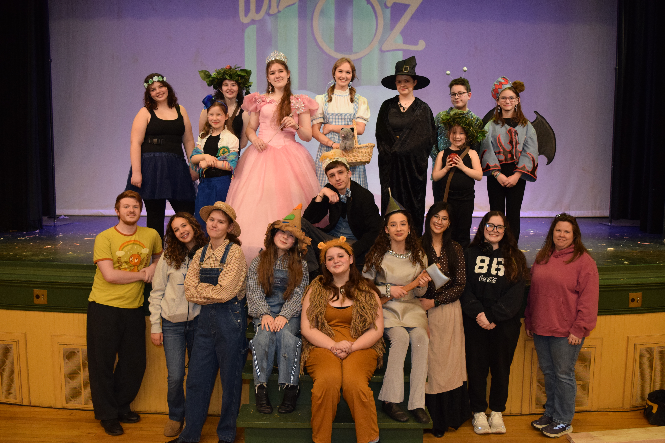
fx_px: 610
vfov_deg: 40.0
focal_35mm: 33
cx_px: 332
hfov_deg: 57.2
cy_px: 222
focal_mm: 22
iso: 1600
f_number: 5
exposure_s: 1/100
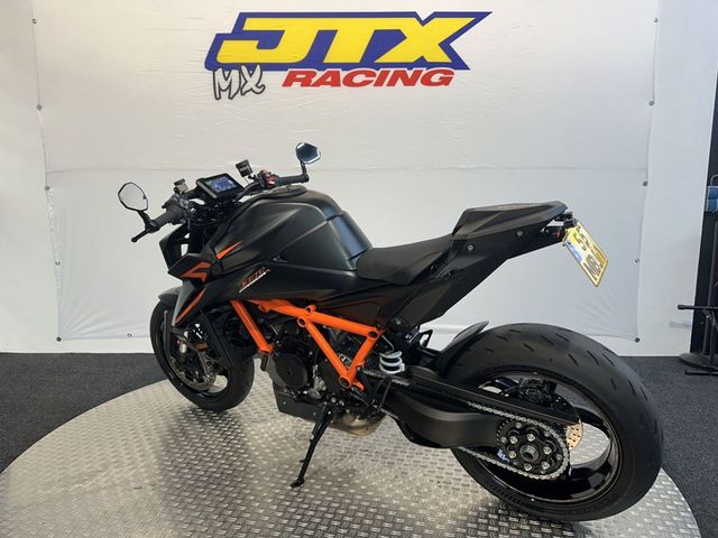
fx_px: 498
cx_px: 359
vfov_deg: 56.8
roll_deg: -1.0
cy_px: 269
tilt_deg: -8.2
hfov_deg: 71.6
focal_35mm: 24
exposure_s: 1/100
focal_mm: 6.86
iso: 64
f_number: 1.78
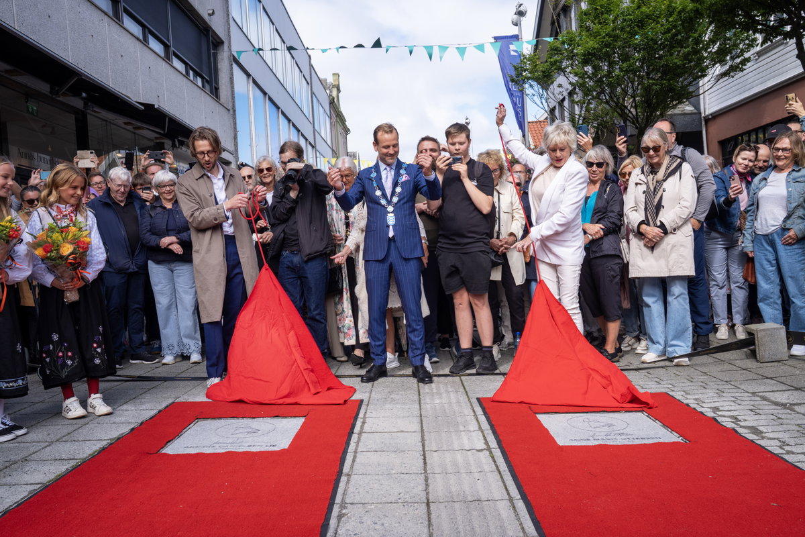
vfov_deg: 45.0
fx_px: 648
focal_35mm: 29
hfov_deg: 63.7
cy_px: 268
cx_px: 402
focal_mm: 29
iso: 250
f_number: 6.3
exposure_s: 1/640
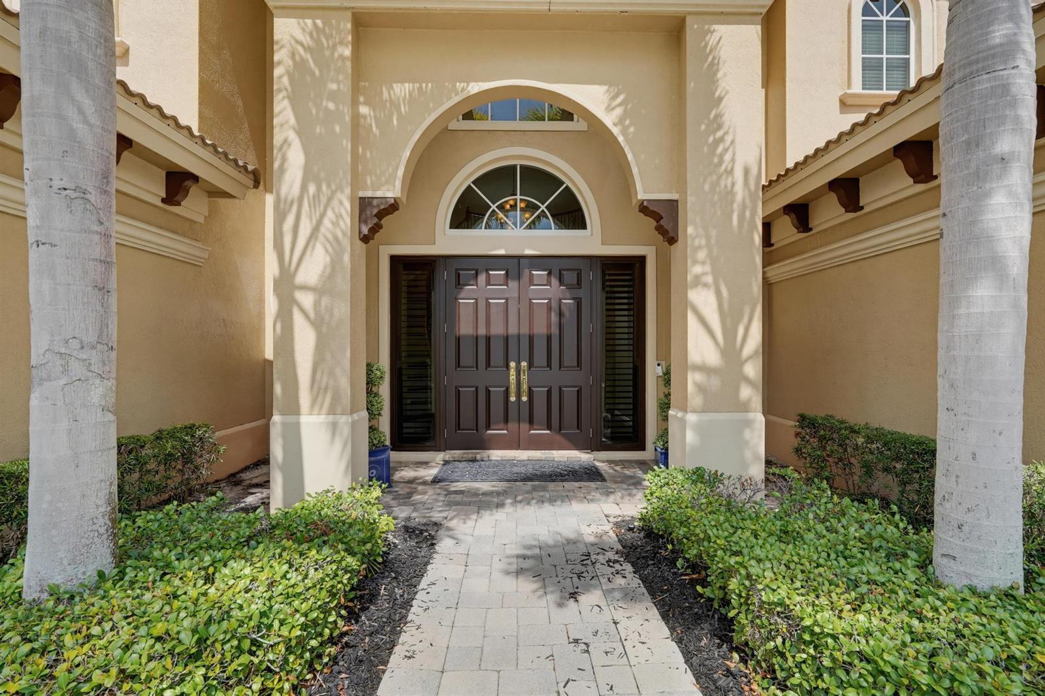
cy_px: 348
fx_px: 464
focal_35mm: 16
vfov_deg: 73.7
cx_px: 522
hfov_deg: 96.7
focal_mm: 16
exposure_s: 1/400
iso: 800
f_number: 8
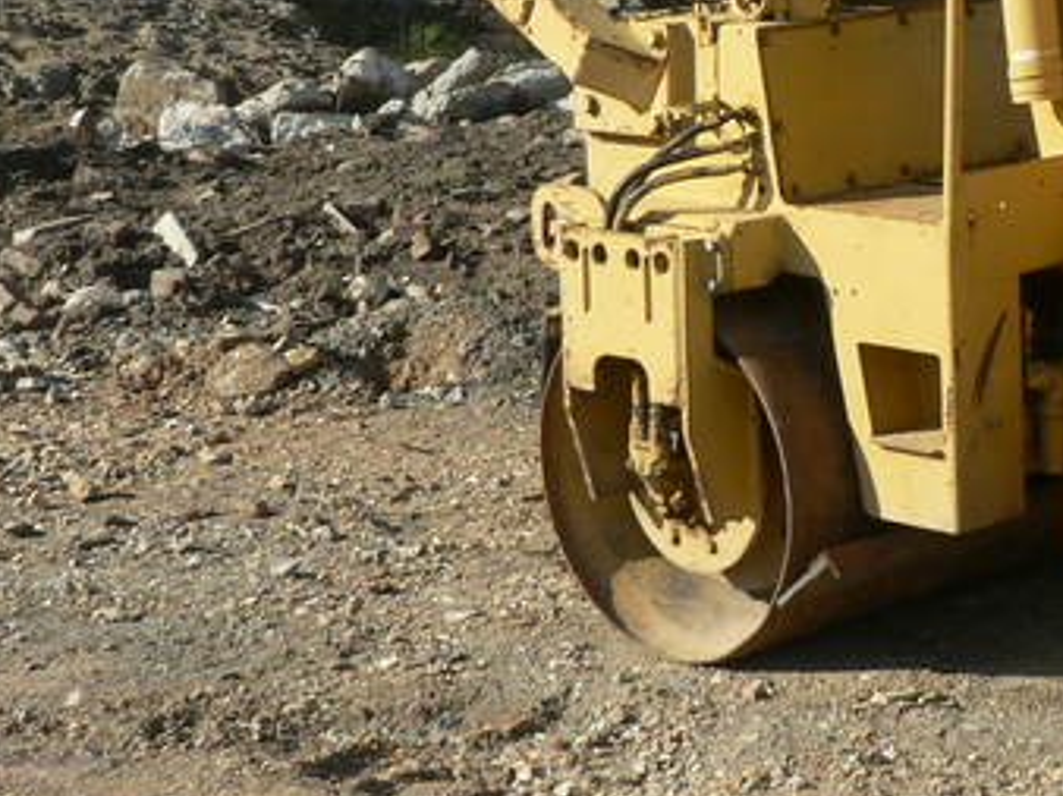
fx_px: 3345
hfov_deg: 17.6
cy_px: 164
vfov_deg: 13.5
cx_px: 1094
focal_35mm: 109
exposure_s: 1/400
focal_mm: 7.7
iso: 80
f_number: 4
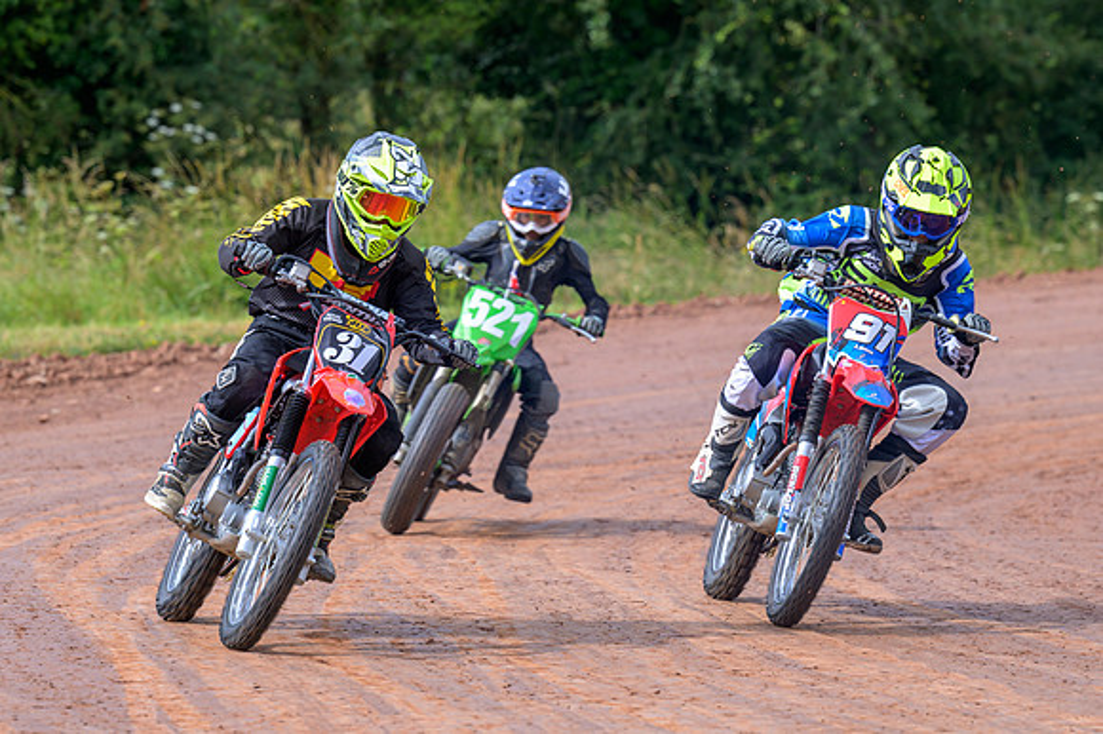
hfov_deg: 9.5
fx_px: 6645
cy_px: 367
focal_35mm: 217
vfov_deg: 6.3
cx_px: 552
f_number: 4.5
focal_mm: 145
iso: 80
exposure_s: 1/400
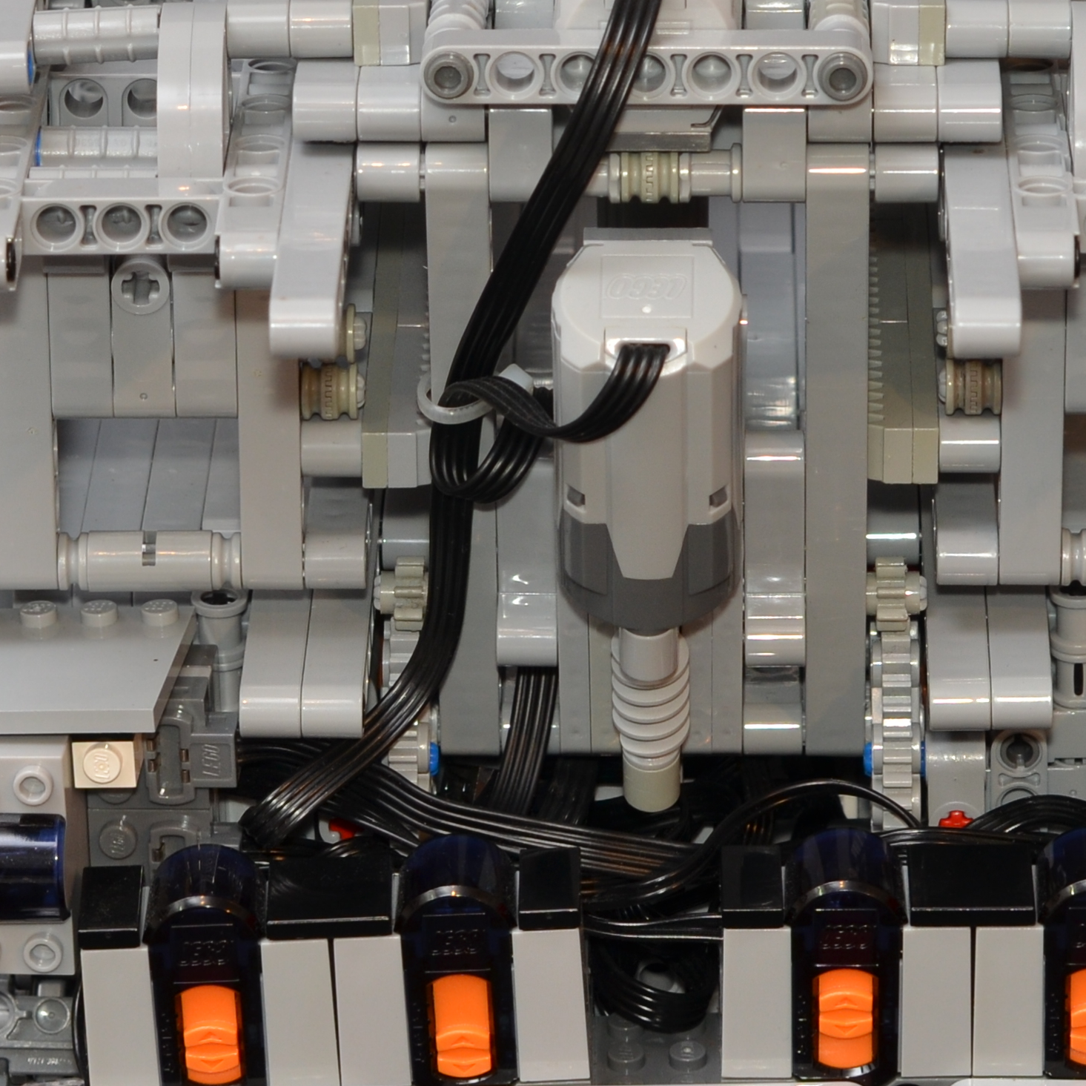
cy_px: 50
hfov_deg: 8.2
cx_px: 654
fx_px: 7596
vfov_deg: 8.1
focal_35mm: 214
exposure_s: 1/60
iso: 200
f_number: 8
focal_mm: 50
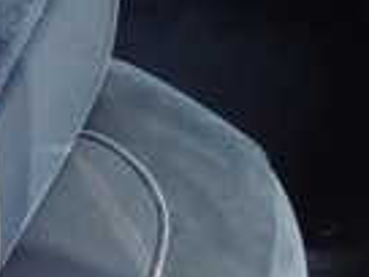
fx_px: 1173
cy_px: 220
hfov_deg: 14.5
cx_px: -396
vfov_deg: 13.4
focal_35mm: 110
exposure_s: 1/125
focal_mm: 4.5
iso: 100
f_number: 2
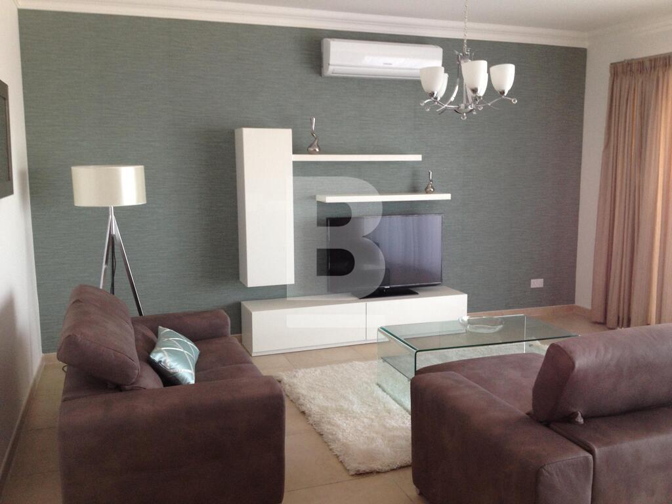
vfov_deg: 40.7
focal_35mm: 35
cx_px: 336
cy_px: 252
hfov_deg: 52.6
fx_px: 679
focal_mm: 4.28
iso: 80
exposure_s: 1/20
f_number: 2.4
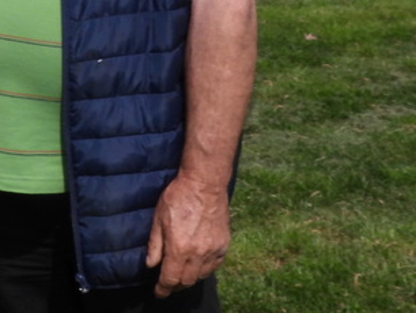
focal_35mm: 94
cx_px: -77
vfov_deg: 15.2
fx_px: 1131
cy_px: -61
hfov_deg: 19.7
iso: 100
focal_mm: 4.3
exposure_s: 1/2000
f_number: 3.2
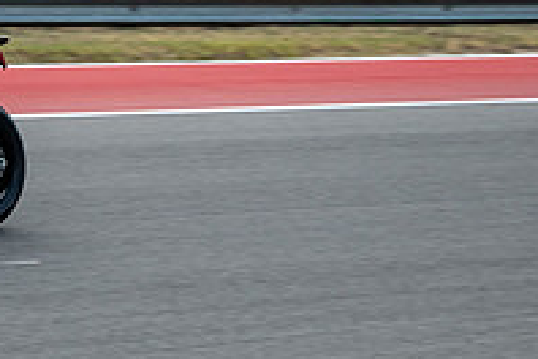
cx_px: 76
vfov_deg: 5.7
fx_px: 3631
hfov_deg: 8.4
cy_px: 75
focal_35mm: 243
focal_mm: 55
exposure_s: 1/1000
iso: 200
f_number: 2.8
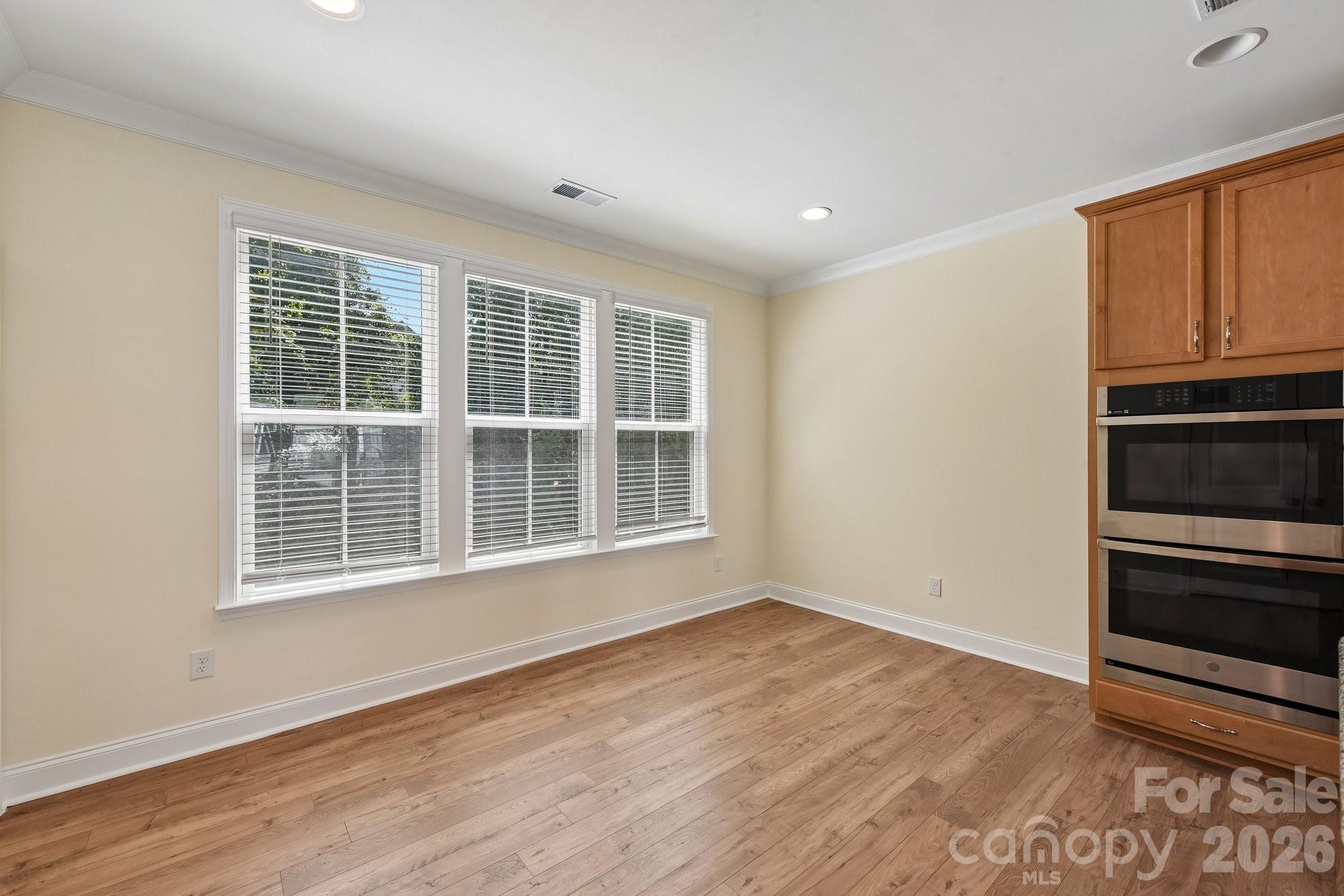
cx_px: 672
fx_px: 560
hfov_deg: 100.4
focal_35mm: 15
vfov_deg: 77.3
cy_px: 448
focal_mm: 15
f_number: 11
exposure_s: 1/50
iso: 200
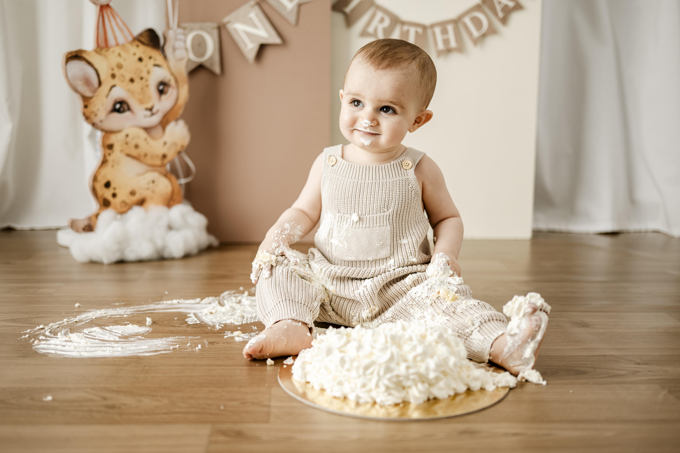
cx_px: 340
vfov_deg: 33.4
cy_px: 226
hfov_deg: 48.5
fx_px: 755
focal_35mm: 40
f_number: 2
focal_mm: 40
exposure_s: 1/250
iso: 200
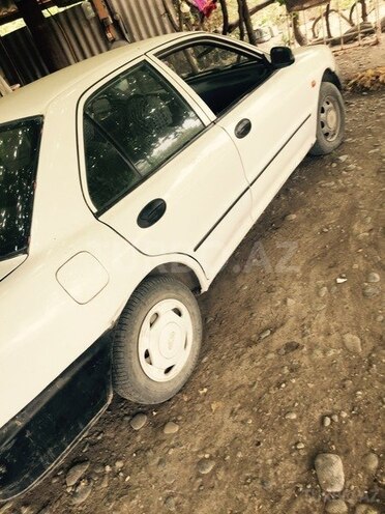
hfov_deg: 48.2
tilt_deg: -26.5
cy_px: 257
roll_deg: +21.6
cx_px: 192
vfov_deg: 61.7
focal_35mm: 29
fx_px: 430
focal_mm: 4.15
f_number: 2.2
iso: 32
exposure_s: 1/50
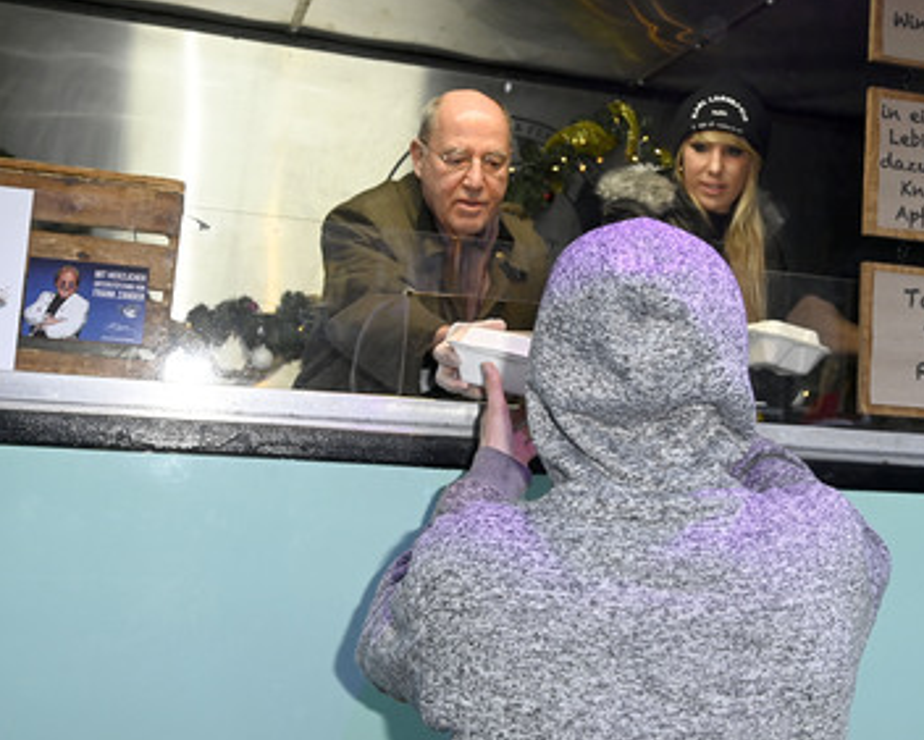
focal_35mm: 42
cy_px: 378
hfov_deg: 43.4
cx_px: 587
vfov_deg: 35.7
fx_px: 1149
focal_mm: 35
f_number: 5.6
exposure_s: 1/125
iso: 2000
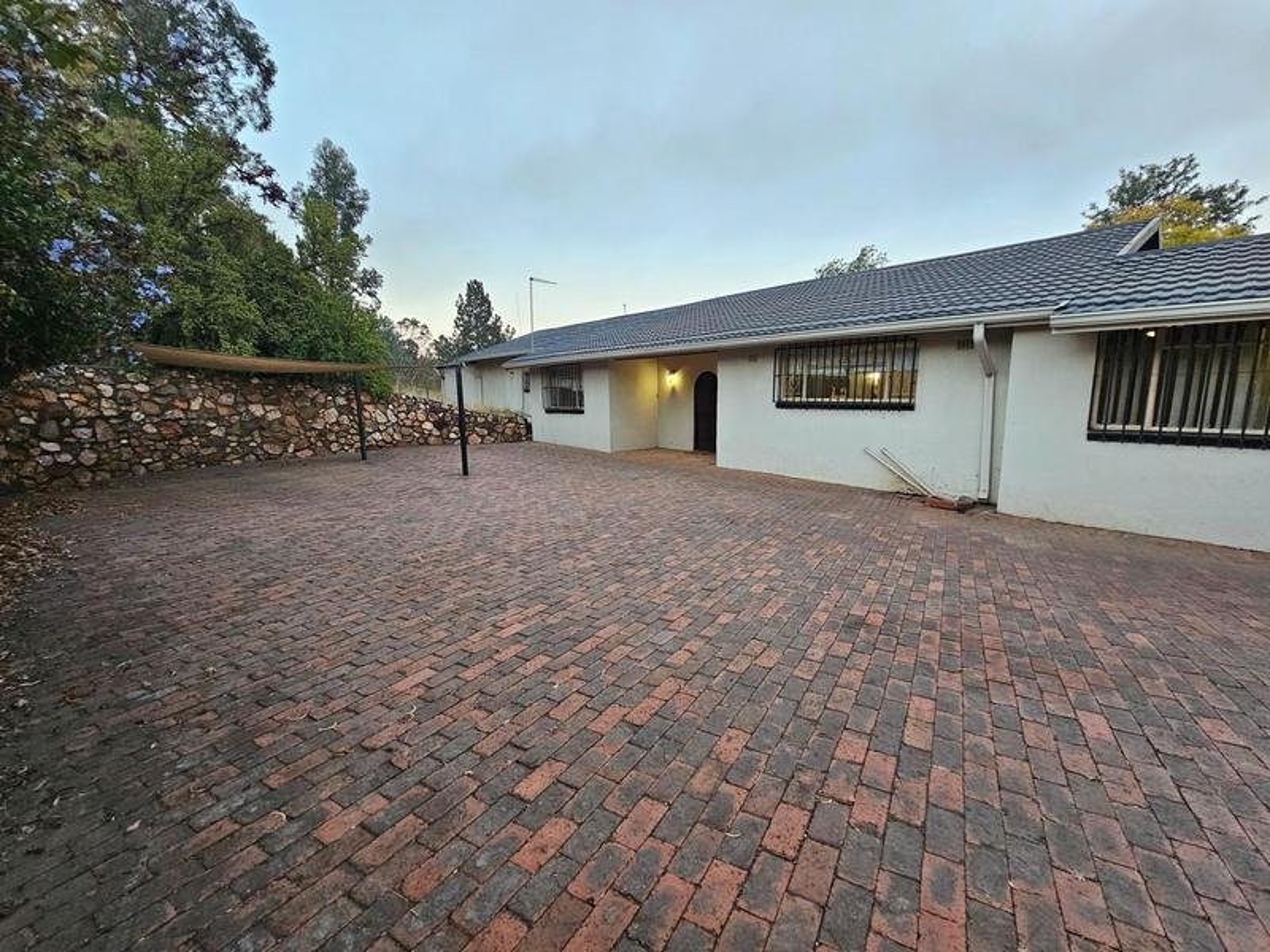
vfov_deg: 89.9
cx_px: 635
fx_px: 477
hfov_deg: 106.2
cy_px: 476
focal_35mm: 13
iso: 160
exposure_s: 1/50
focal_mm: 2.2
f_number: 2.2
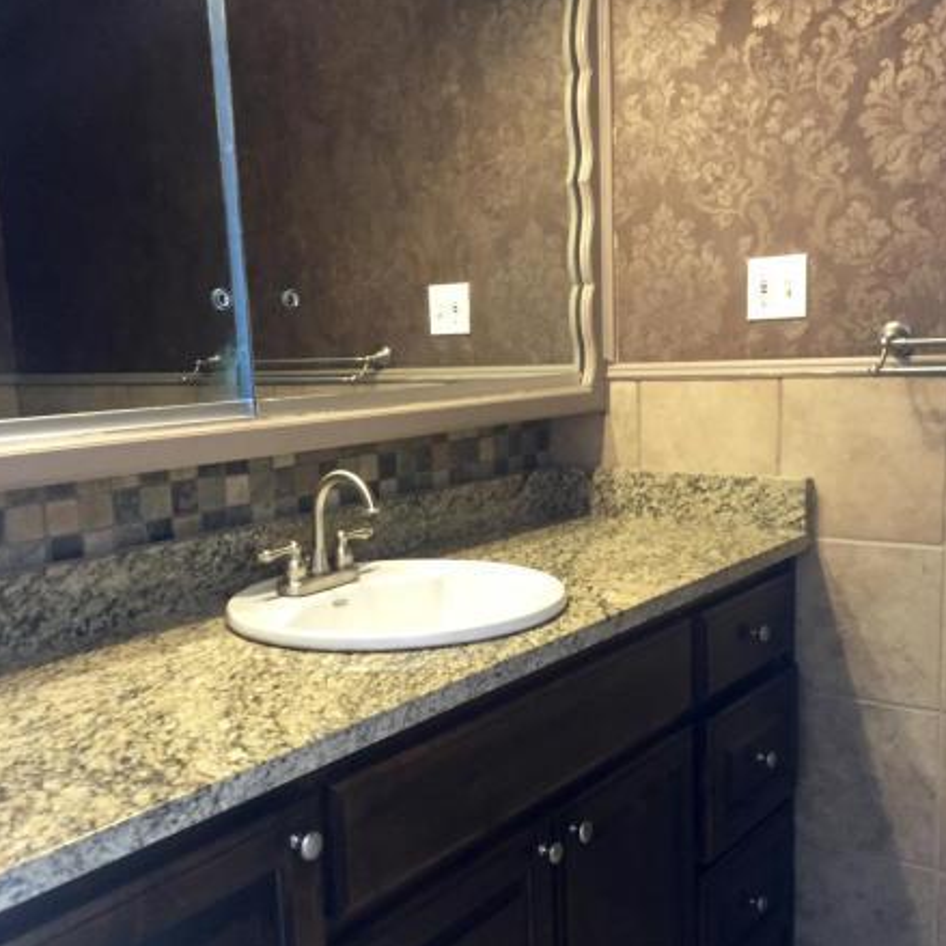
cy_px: 532
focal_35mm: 35
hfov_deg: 47.2
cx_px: 476
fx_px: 1082
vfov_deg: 47.1
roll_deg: +3.3
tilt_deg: -10.0
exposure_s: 1/24
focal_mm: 4.15
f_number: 2.2
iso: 250
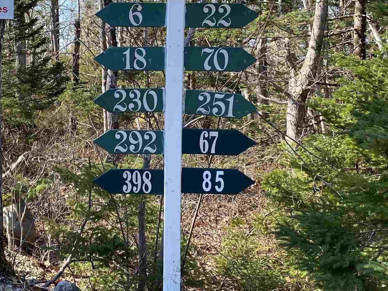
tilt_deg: -6.0
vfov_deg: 23.2
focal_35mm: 63
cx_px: 124
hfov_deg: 30.5
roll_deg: +0.4
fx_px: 706
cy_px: 104
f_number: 1.8
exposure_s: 1/949
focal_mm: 4.25
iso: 32
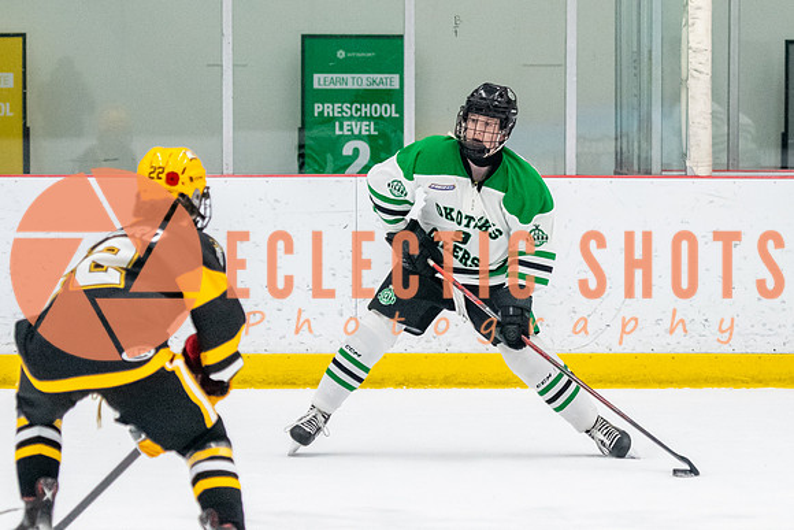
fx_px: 5541
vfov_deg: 5.5
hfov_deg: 8.2
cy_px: 301
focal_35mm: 251
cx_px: 514
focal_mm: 100
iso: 4000
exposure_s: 1/800
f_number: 2.8
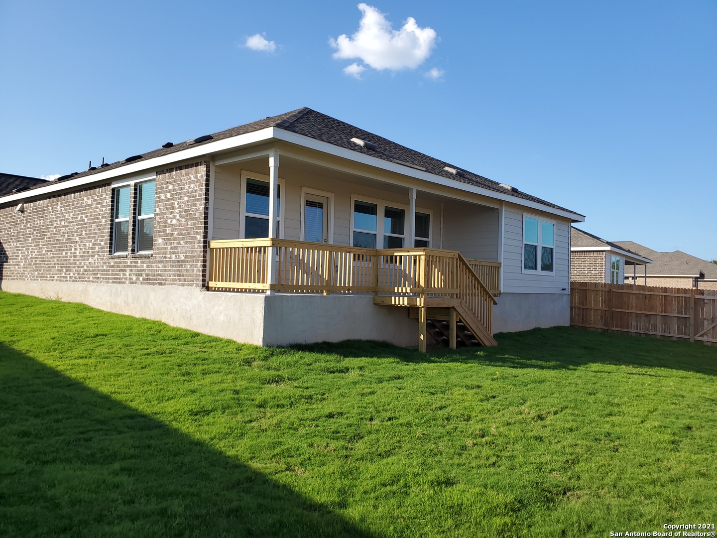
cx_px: 358
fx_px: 539
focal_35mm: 26
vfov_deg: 53.1
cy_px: 269
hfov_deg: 67.3
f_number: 2.4
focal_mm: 4.3
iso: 50
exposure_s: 1/952
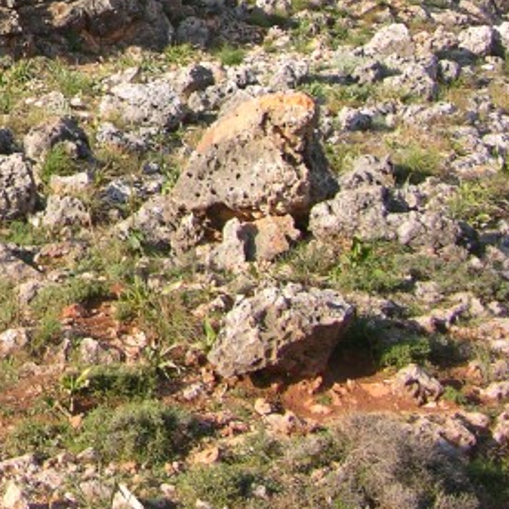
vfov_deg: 14.7
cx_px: -418
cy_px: -162
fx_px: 1880
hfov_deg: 13.7
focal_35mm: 113
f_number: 5
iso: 50
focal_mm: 8.9
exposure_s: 1/142
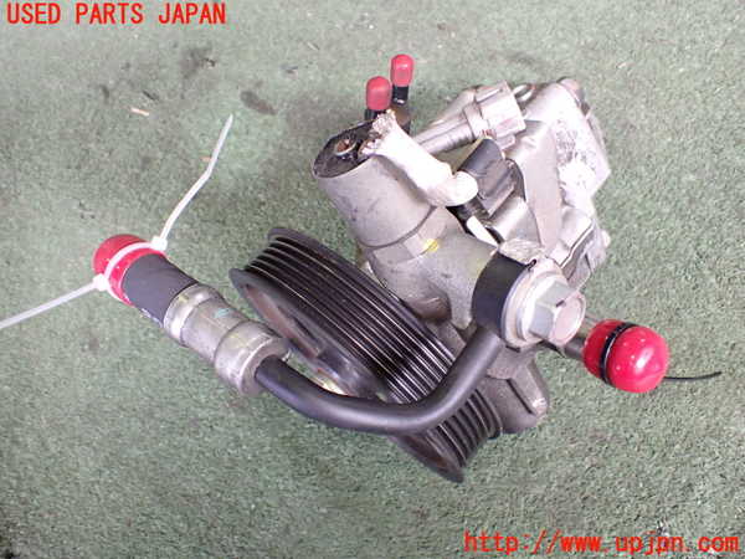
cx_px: 372
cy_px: 280
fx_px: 646
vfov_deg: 46.8
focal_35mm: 30
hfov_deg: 60.0
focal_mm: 5.4
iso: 640
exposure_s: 1/125
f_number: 2.3
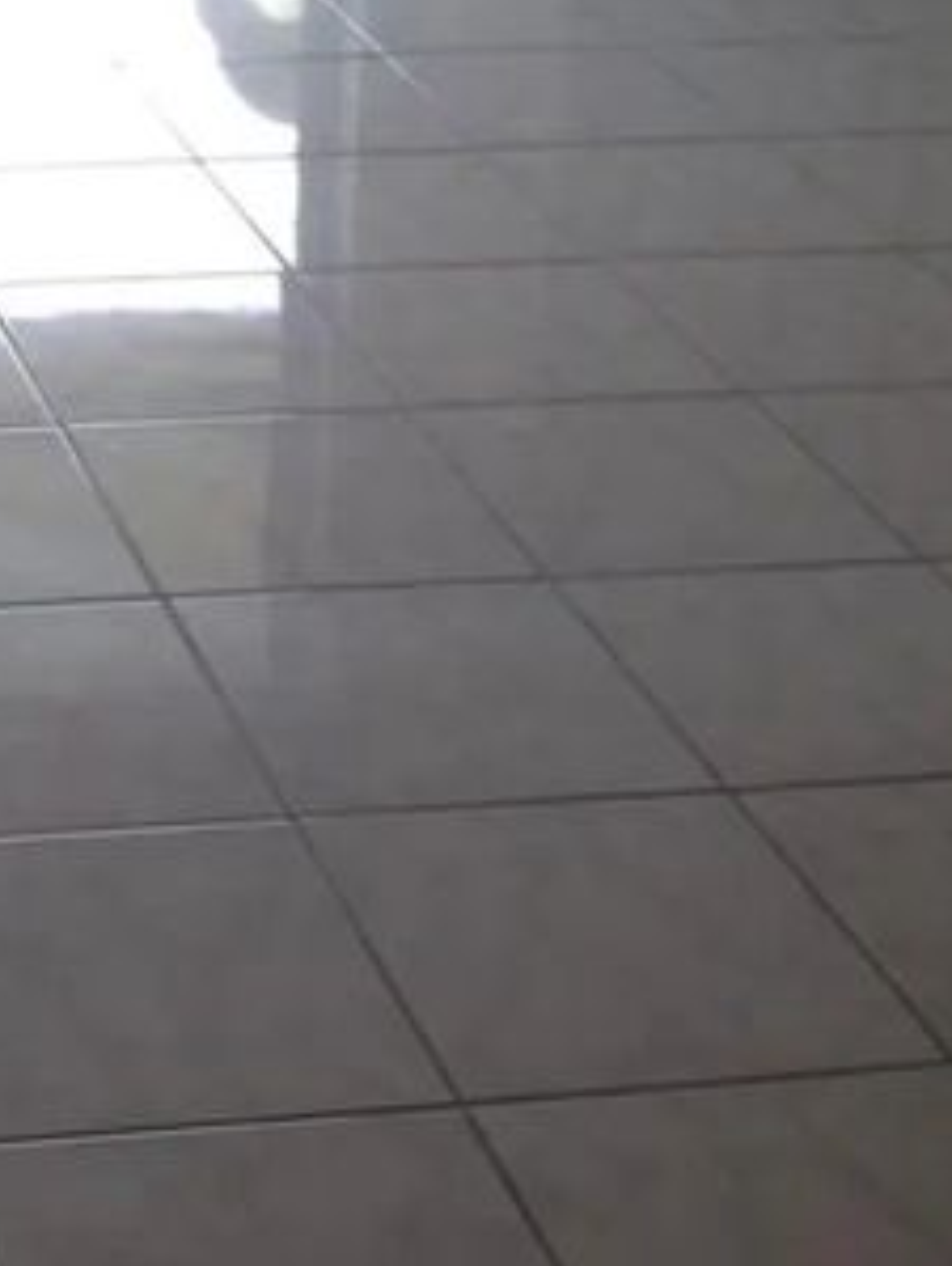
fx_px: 3440
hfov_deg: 15.0
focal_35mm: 94
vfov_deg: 19.5
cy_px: -311
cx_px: -296
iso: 64
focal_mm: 4.12
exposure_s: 1/60
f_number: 2.4
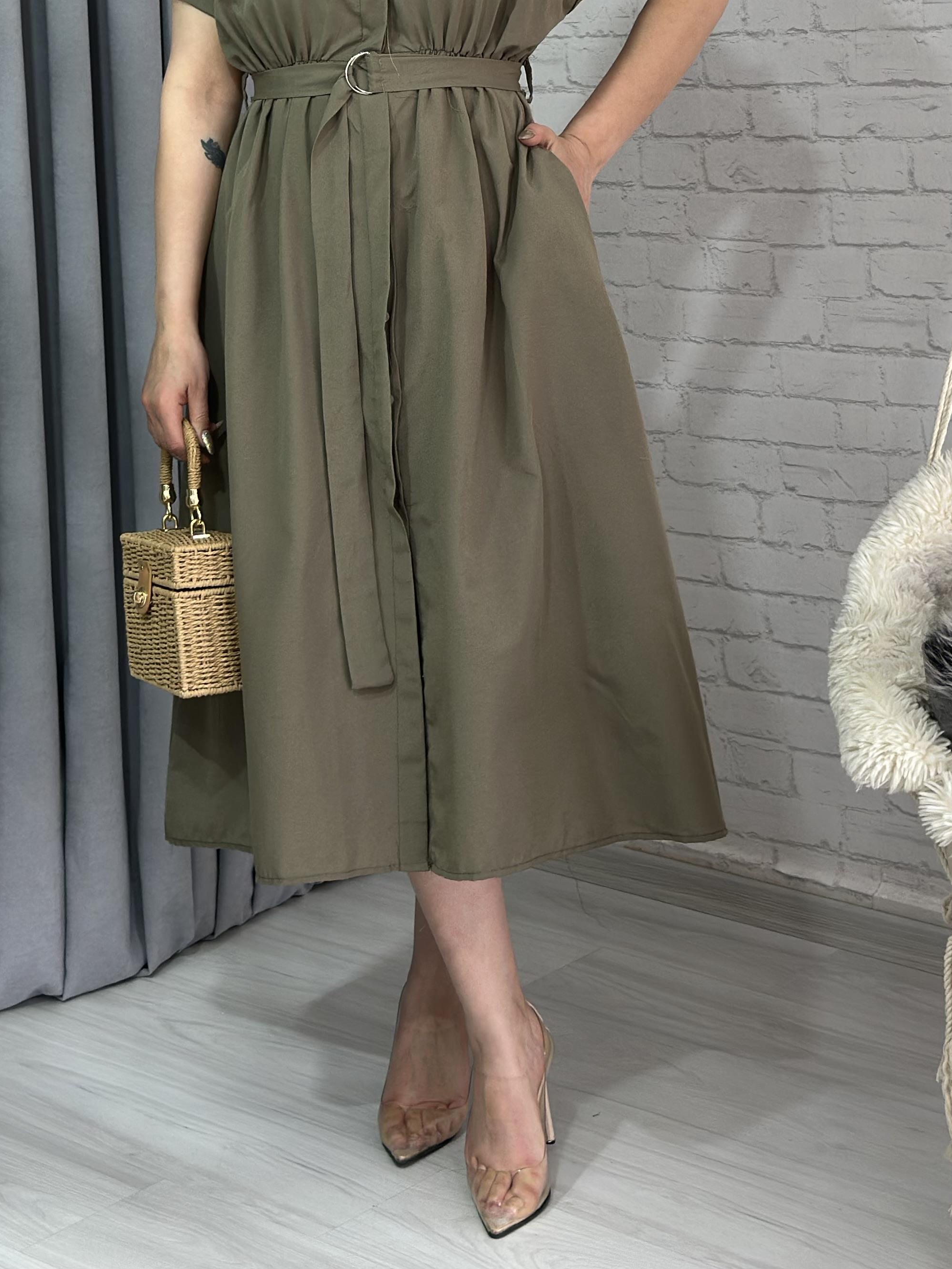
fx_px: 2677
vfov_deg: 26.3
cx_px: 439
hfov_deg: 20.2
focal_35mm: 73
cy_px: 306
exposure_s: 1/141
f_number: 1.78
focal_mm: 6.86
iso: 80
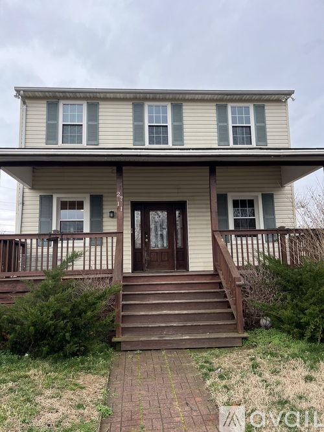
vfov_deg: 67.3
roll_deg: +2.0
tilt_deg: +7.4
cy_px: 216
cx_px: 162
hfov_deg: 53.0
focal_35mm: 26
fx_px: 325
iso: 40
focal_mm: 5.1
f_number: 1.6
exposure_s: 1/161
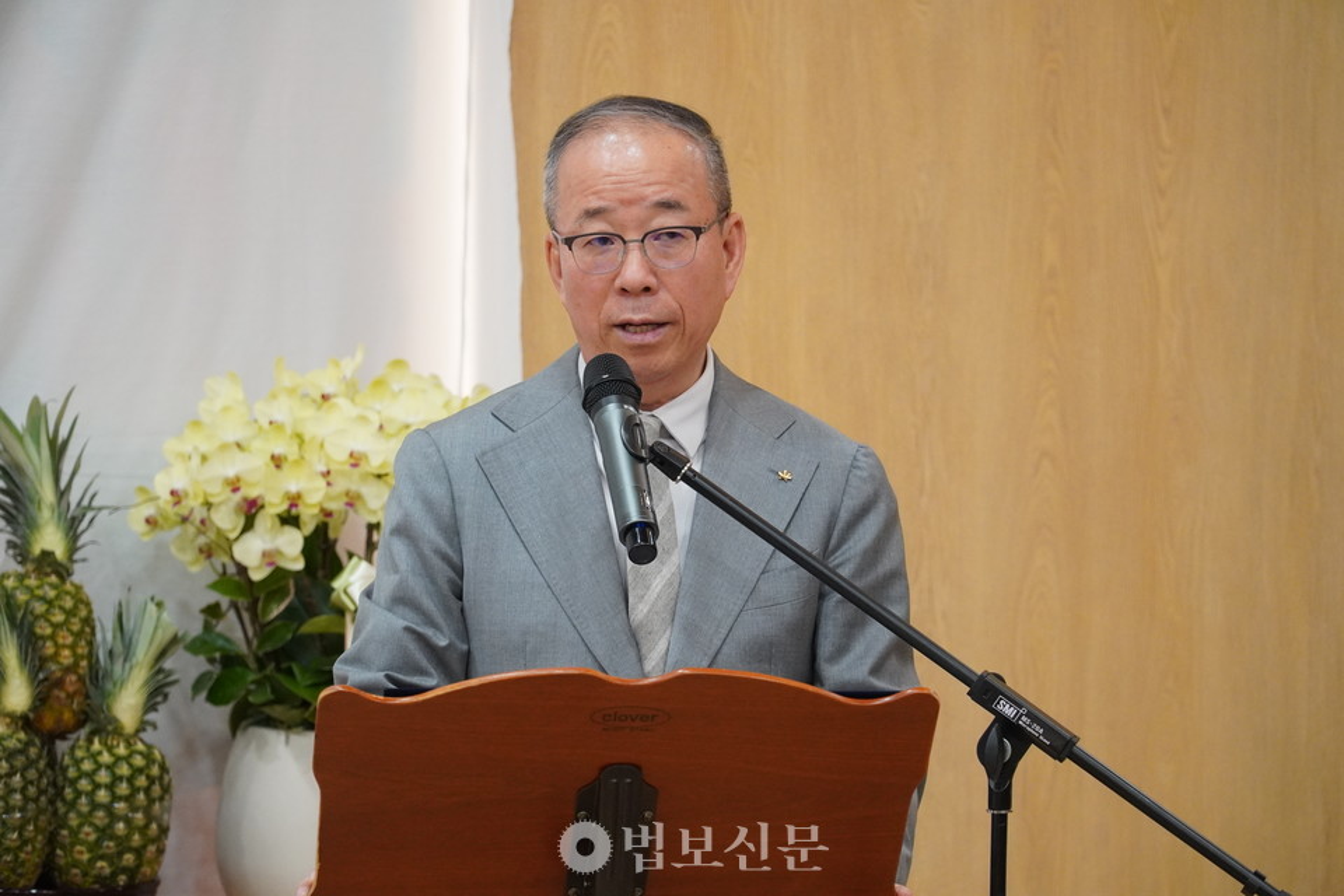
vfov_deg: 9.1
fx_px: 5656
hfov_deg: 13.6
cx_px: 672
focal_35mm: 152
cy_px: 448
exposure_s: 1/160
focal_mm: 101
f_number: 4
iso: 2500
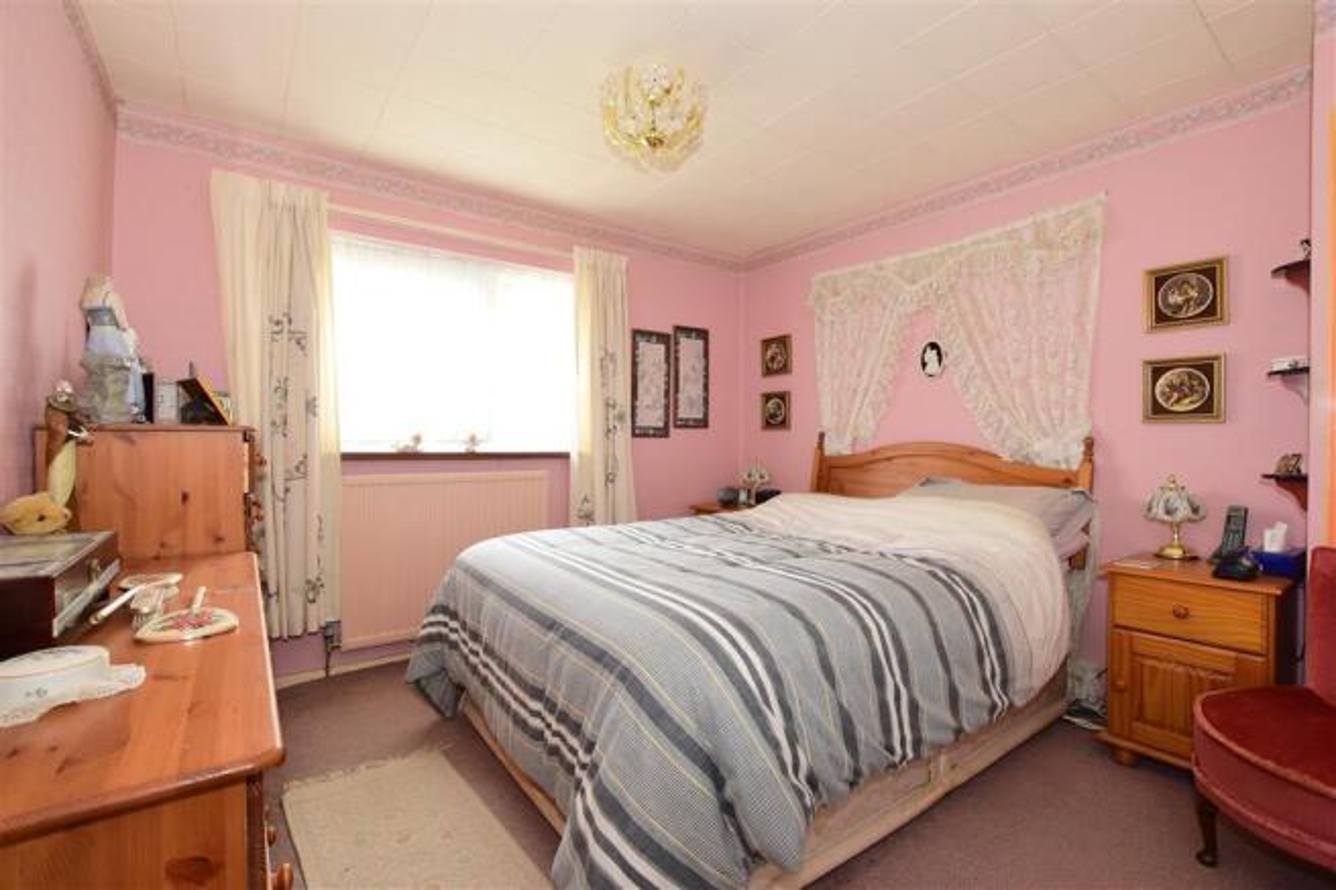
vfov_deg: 77.3
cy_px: 445
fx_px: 556
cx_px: 668
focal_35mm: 15
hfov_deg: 100.4
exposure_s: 1/10
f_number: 6.3
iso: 640
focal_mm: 10
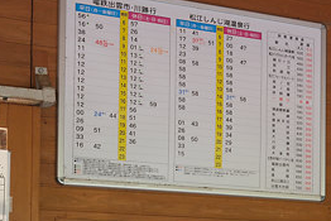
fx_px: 810
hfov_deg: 21.1
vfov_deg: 14.9
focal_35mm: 88
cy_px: 288
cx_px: 421
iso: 500
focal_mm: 19.9
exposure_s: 1/28
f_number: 6.4
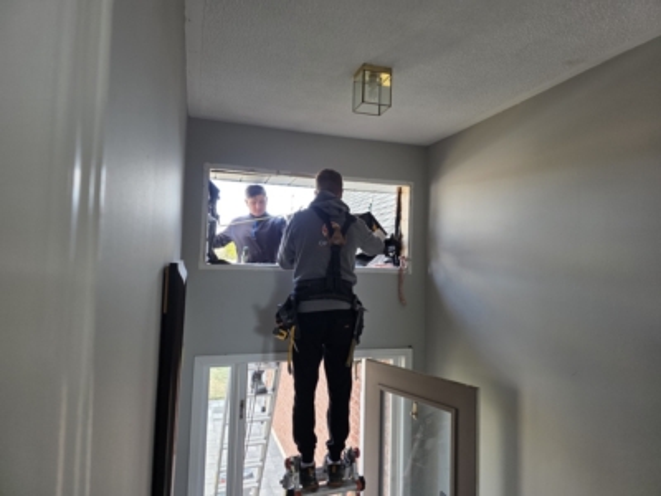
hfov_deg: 73.9
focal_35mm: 23
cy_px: 248
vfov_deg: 58.9
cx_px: 330
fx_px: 439
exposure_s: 1/180
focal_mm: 6.3
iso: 100
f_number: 1.7
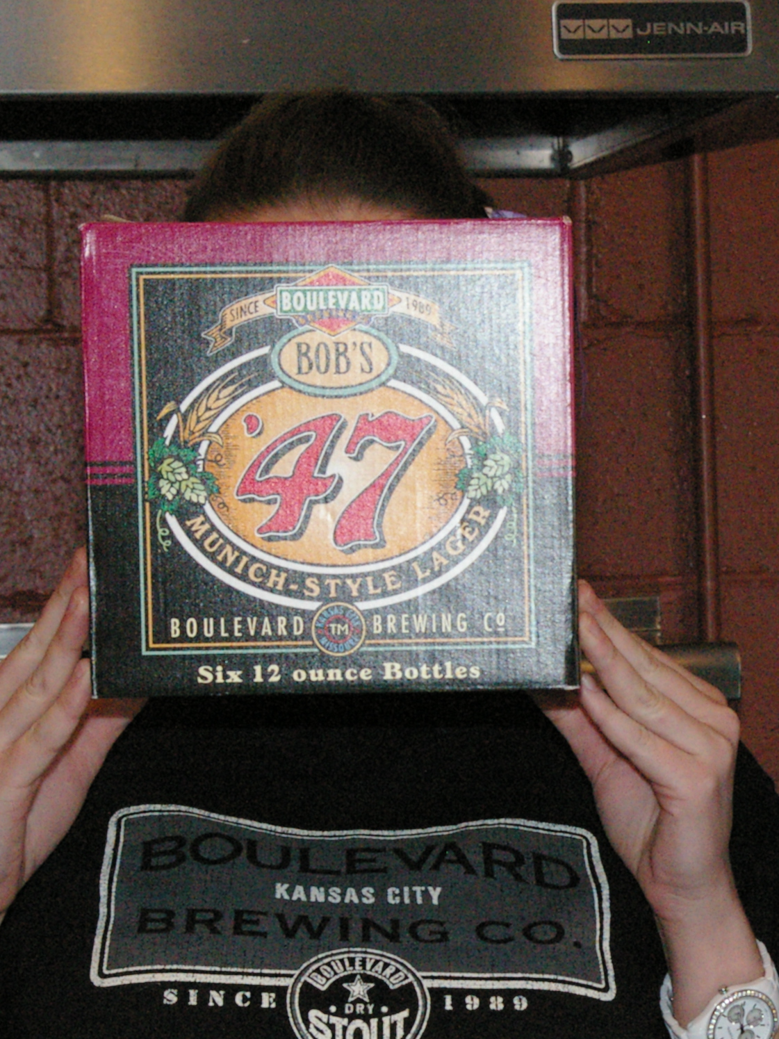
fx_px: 3481
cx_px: 873
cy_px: 587
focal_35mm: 116
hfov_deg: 12.5
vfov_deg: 17.0
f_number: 11
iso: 3200
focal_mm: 40
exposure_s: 1/60
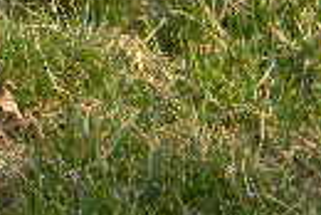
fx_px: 4785
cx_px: -432
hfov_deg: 3.8
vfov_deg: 2.6
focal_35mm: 536
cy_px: -20
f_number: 4.7
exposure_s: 1/135
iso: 80
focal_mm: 19
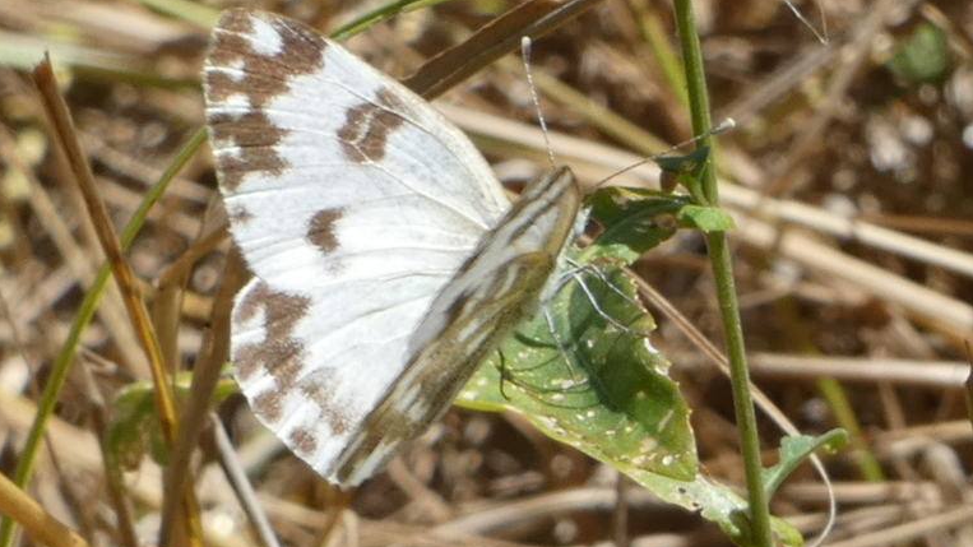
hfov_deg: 4.4
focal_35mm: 487
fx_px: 12563
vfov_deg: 2.5
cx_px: 458
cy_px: 237
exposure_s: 1/125
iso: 80
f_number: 5.6
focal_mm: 71.7
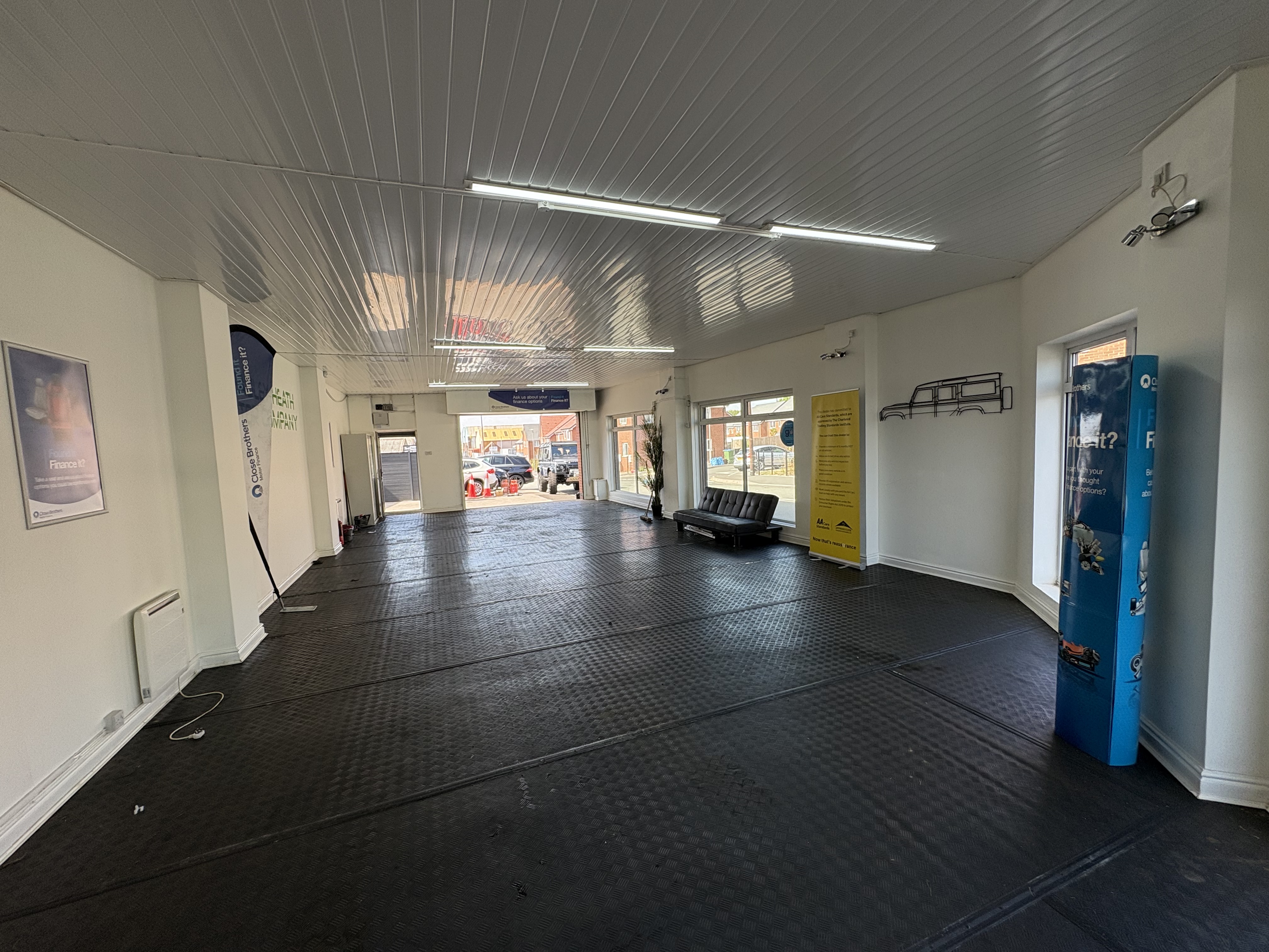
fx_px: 513
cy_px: 476
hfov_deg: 102.1
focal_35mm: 14
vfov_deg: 85.7
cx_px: 634
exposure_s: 1/240
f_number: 2.2
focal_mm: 2.22
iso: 64
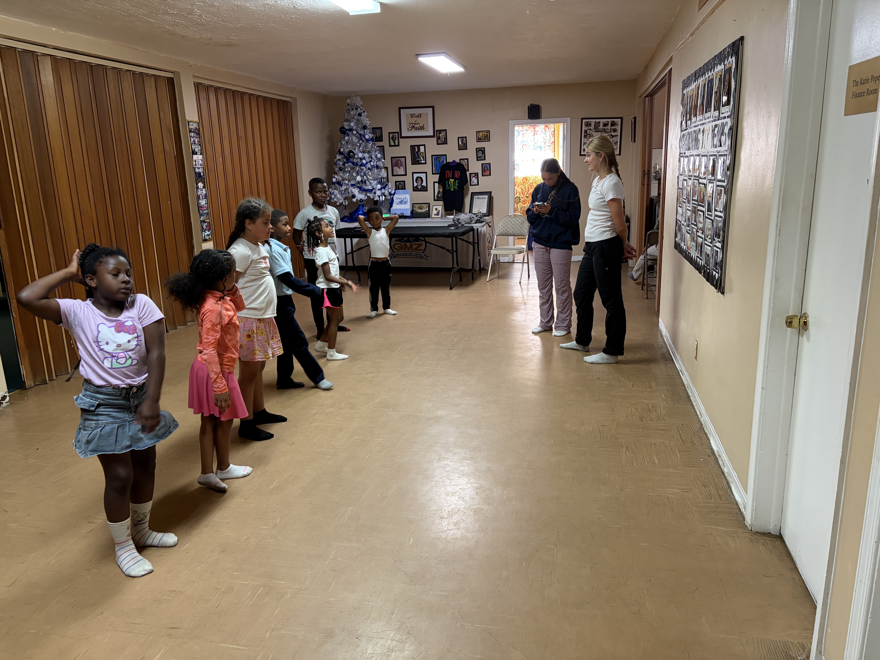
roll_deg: +2.0
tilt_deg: -13.8
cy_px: 330
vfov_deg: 53.1
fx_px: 661
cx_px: 440
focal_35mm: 26
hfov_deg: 67.3
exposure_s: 1/60
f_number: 1.6
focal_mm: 5.96
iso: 250
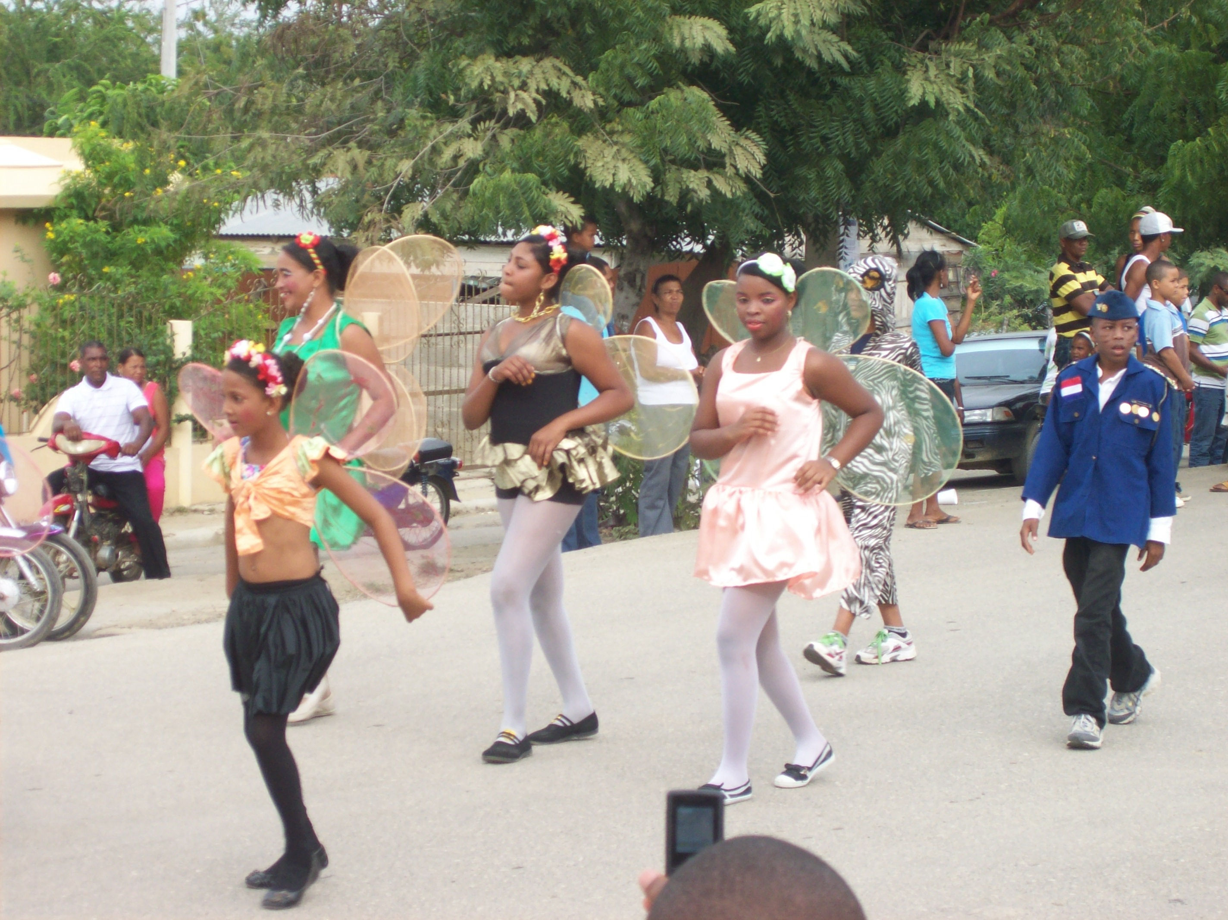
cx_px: 614
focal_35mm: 108
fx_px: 3830
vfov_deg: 13.7
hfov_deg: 18.2
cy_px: 460
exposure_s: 1/170
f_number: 4.8
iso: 80
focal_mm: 18
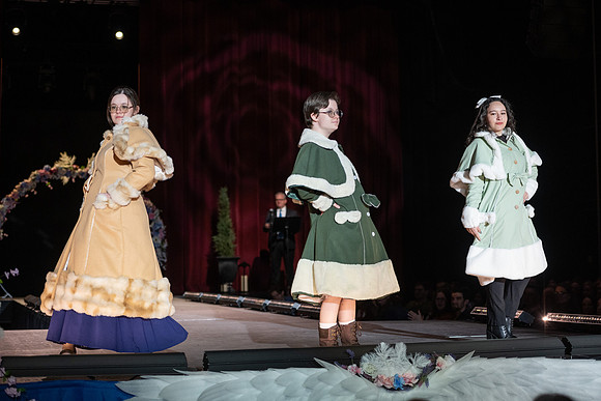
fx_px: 1252
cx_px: 321
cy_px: 190
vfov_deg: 18.2
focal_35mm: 75
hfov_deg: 27.0
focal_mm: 70
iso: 800
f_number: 2.8
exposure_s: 1/1000
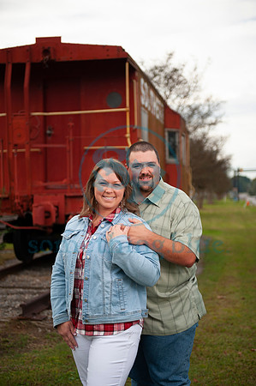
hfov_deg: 24.1
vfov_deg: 35.7
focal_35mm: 56
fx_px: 599
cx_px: 128
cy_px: 193
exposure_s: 1/1250
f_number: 2.8
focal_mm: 56
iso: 200
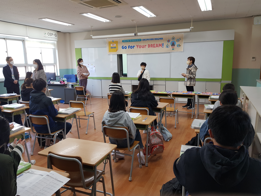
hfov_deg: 67.3
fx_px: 196
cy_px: 98
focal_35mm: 26
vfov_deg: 53.1
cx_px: 130
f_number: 1.7
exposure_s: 1/60
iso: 64
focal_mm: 4.3
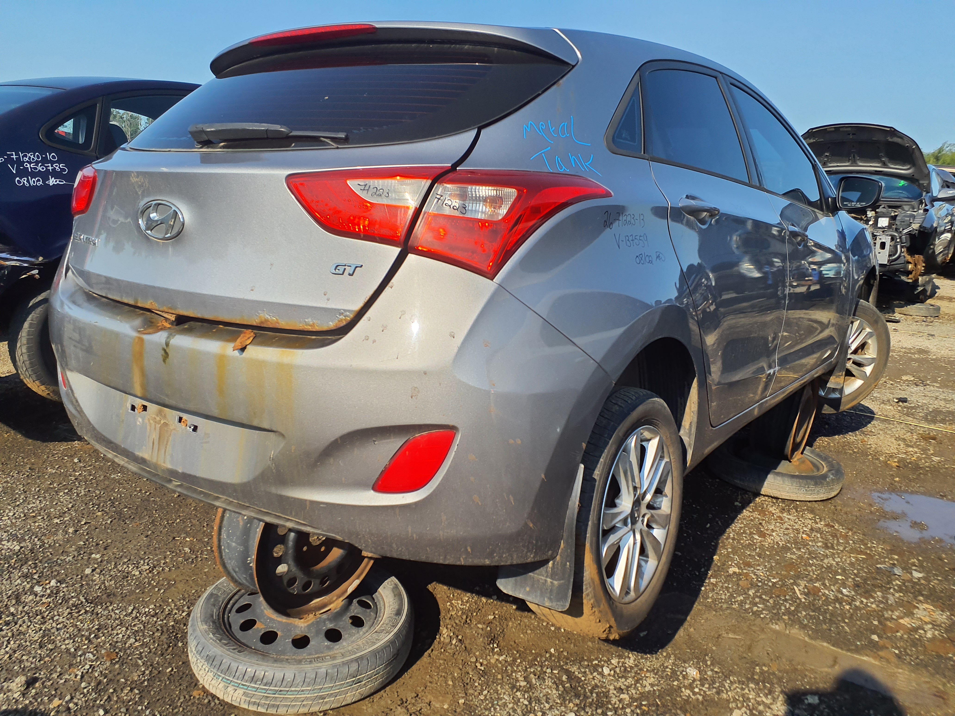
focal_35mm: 27
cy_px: 358
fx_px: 745
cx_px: 478
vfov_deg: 51.4
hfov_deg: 65.3
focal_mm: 3.58
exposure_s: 1/2120
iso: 40
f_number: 1.9
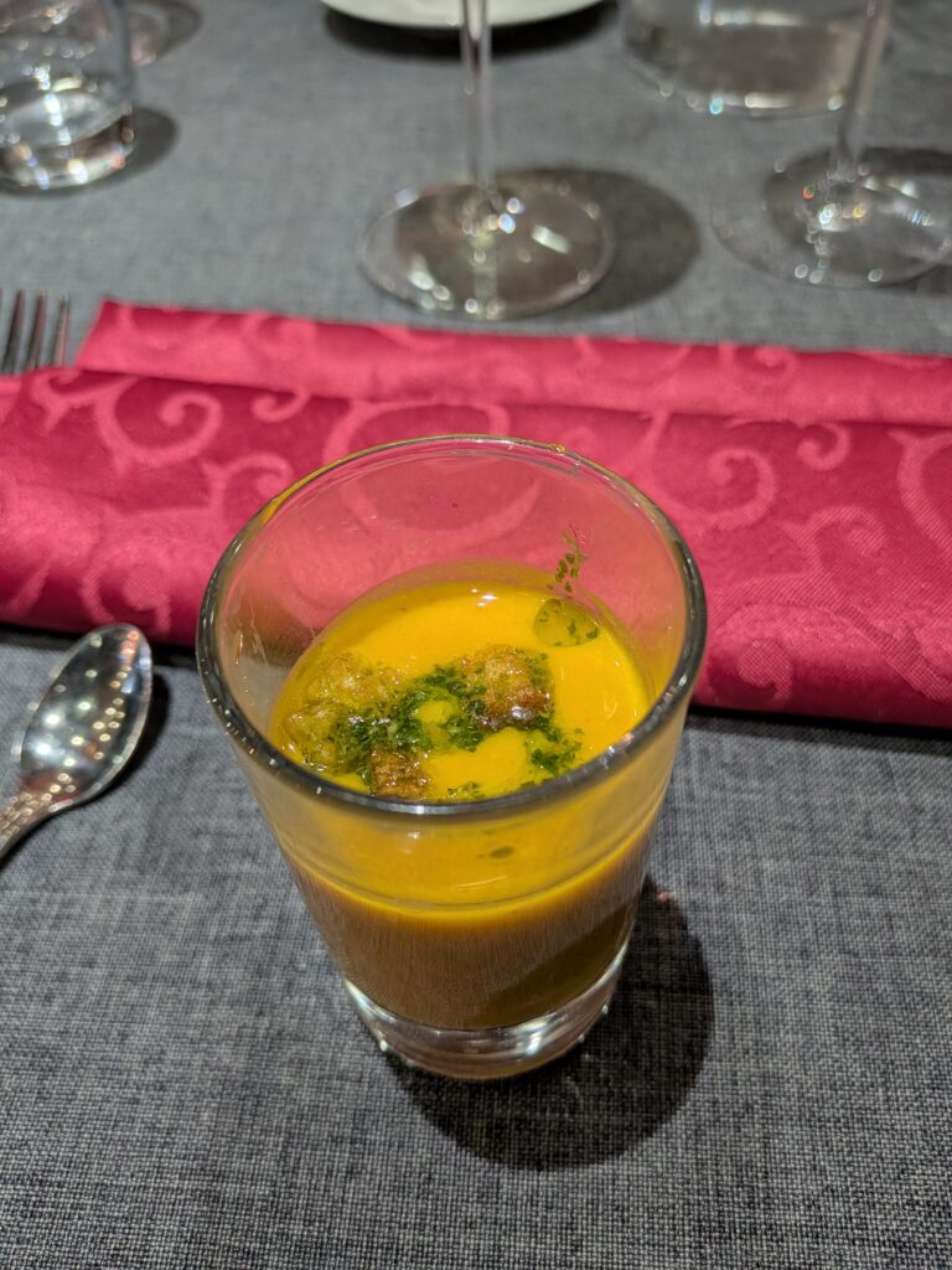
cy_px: 635
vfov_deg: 71.6
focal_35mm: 24
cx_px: 476
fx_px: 880
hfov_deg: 56.8
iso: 65
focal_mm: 4.53
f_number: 1.7
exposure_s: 1/20
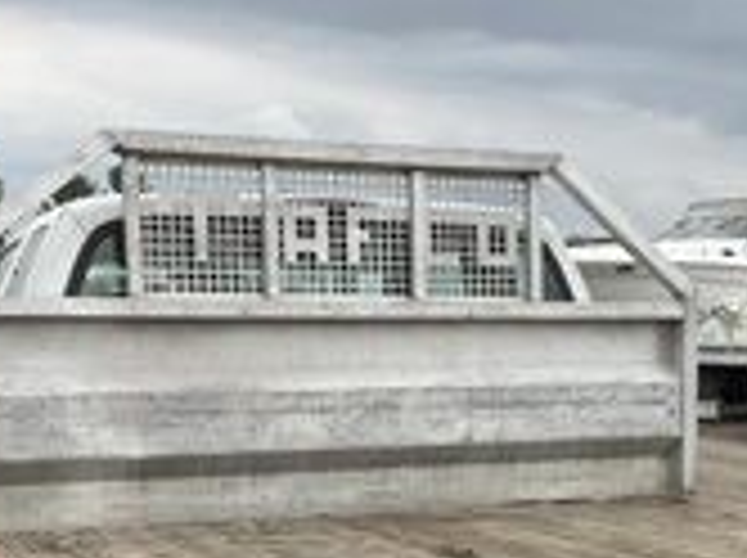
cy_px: 522
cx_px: 544
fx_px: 1508
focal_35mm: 70
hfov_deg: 27.5
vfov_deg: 20.5
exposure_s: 1/883
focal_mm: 3
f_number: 1.8
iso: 25
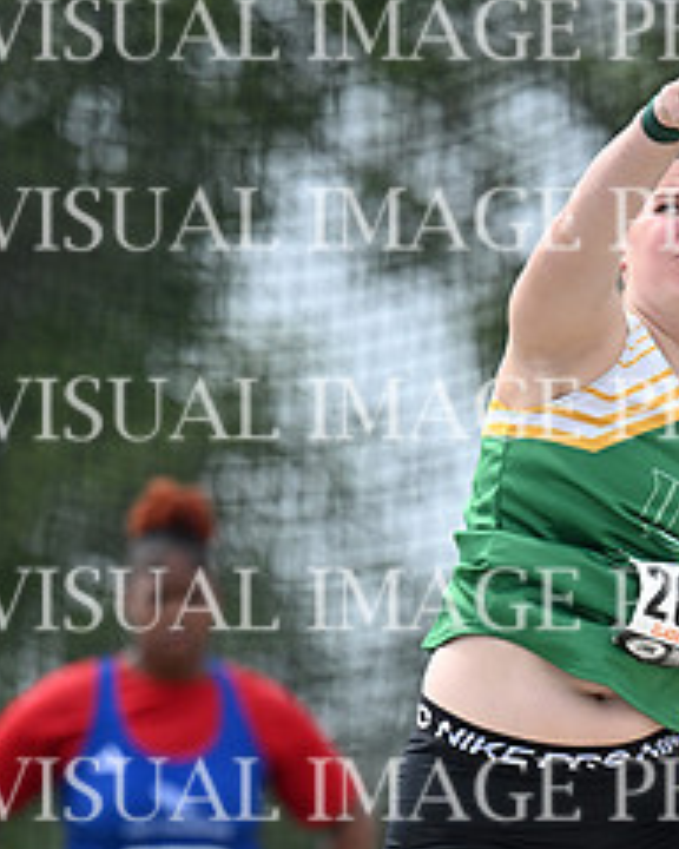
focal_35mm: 908
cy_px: 884
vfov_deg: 2.1
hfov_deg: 1.7
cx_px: 585
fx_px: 22809
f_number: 4.5
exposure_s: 1/2500
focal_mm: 400
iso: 500
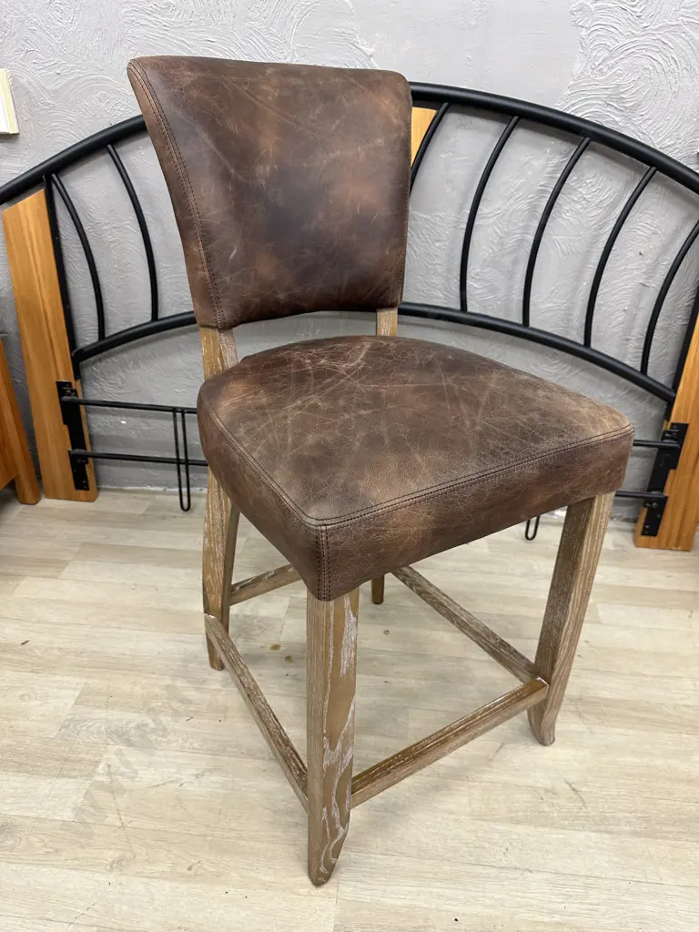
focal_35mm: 24
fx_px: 646
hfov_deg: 56.8
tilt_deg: -29.9
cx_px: 350
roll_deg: -2.0
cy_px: 466
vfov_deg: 71.6
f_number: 1.78
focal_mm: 6.86
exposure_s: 1/50
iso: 160
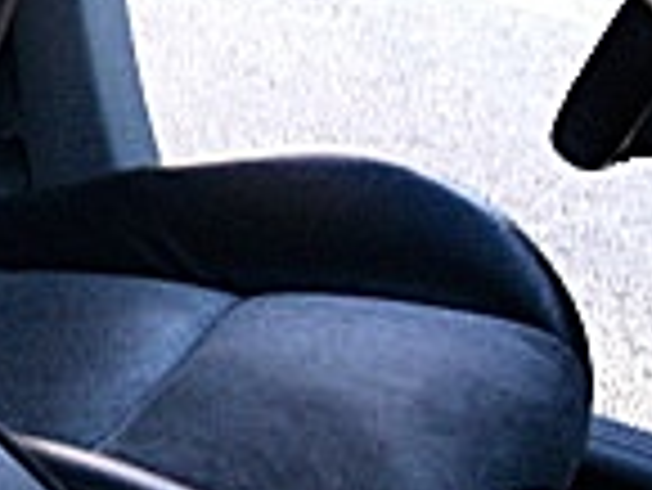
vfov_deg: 9.3
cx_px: -630
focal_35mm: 159
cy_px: 328
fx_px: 2997
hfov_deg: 11.3
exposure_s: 1/125
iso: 400
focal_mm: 6.3
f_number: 2.8
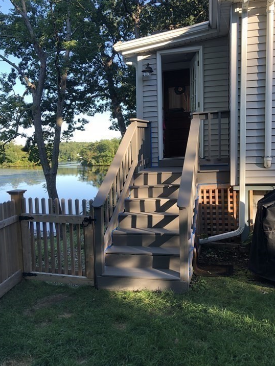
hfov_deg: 46.8
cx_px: 133
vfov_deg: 60.0
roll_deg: +1.4
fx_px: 318
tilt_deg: -5.6
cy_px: 184
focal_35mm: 30
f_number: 1.8
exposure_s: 1/132
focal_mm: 4
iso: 20
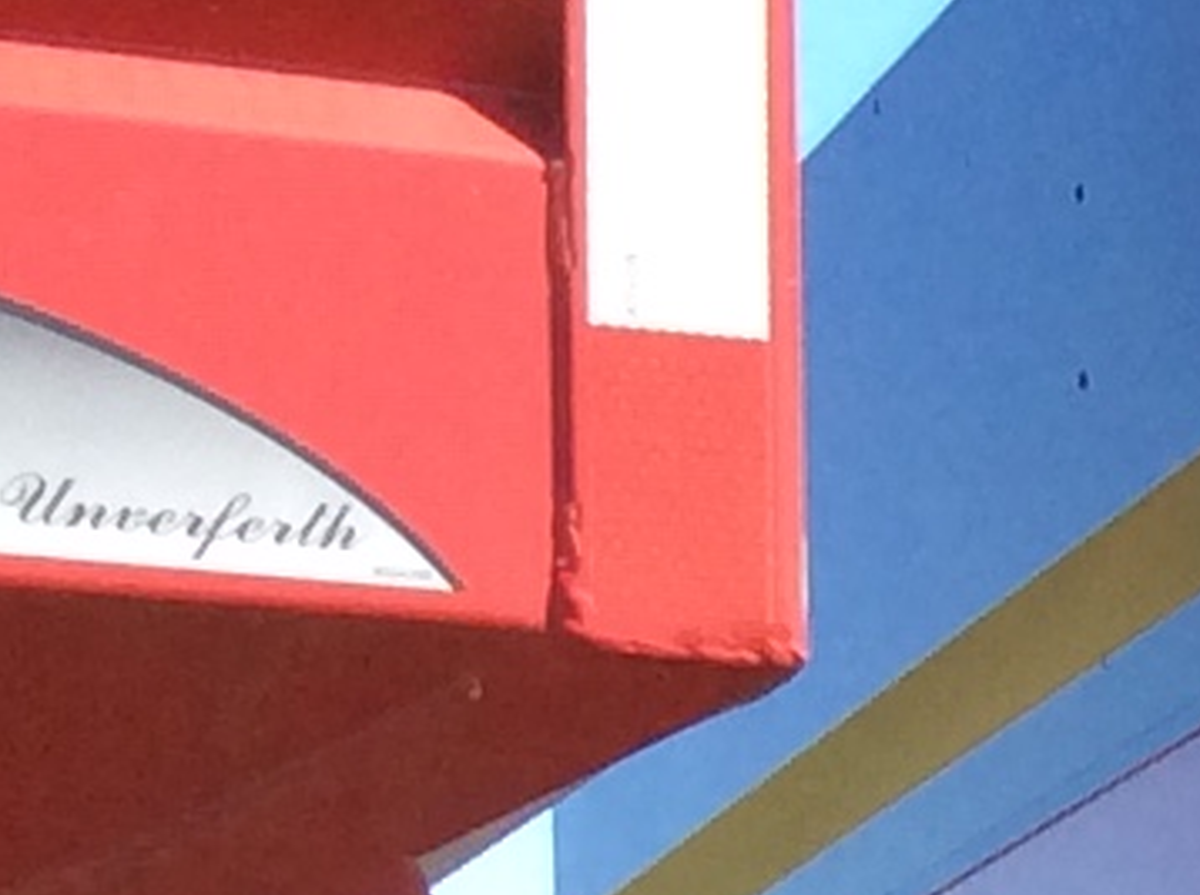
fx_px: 8026
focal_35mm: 232
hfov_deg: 7.3
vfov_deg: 6.2
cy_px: 1830
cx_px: 4009
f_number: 2.4
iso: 32
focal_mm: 3.3
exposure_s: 1/510
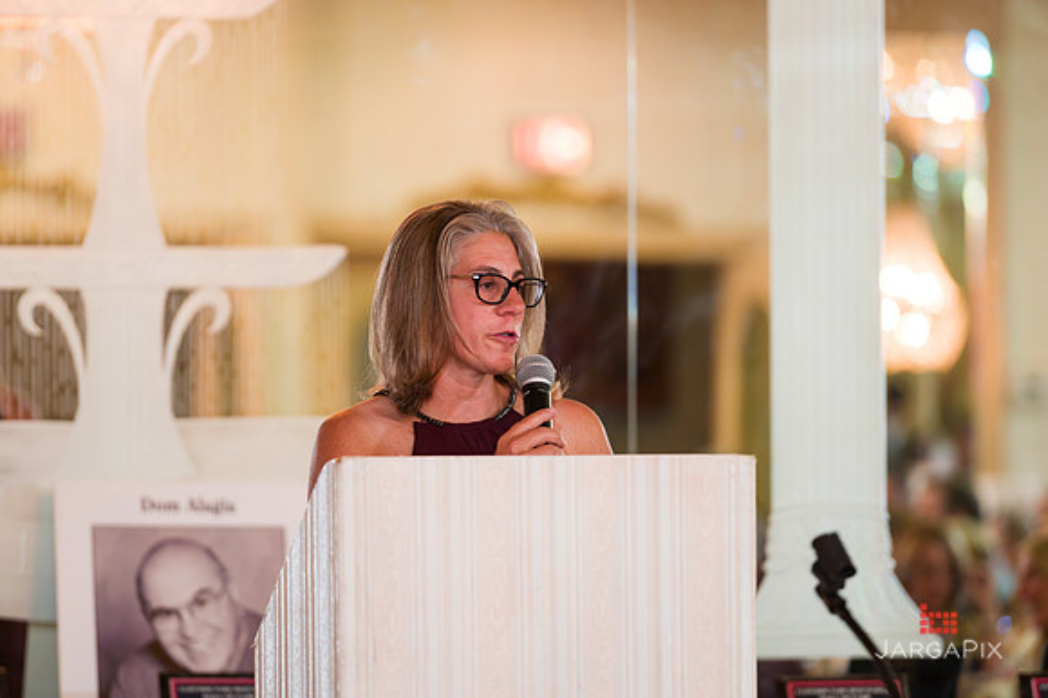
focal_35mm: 215
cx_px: 503
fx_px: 6256
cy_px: 353
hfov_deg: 9.6
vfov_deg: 6.4
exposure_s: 1/200
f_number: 3.2
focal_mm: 200
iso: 1250
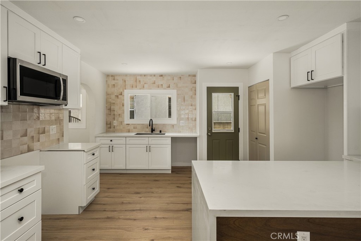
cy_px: 120
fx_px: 155
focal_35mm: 16
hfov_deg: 98.6
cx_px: 180
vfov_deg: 75.5
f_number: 6.3
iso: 100
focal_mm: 15.5
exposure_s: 1/40
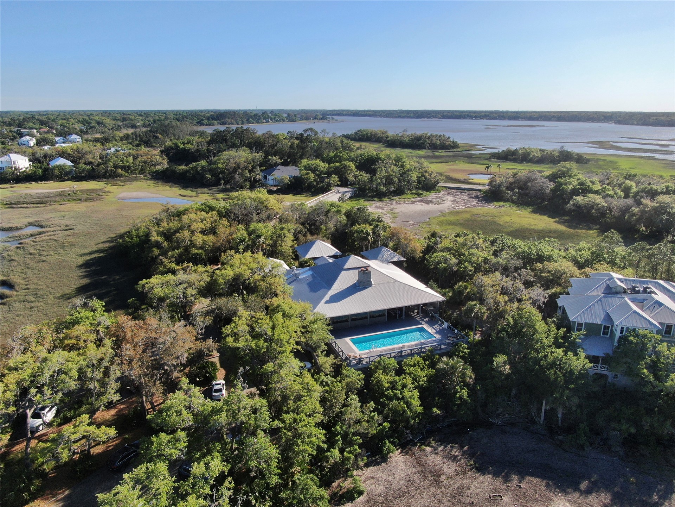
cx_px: 338
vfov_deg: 56.8
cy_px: 254
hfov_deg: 71.6
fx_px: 468
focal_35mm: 24
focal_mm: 4.39
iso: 100
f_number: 2.8
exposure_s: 1/1250
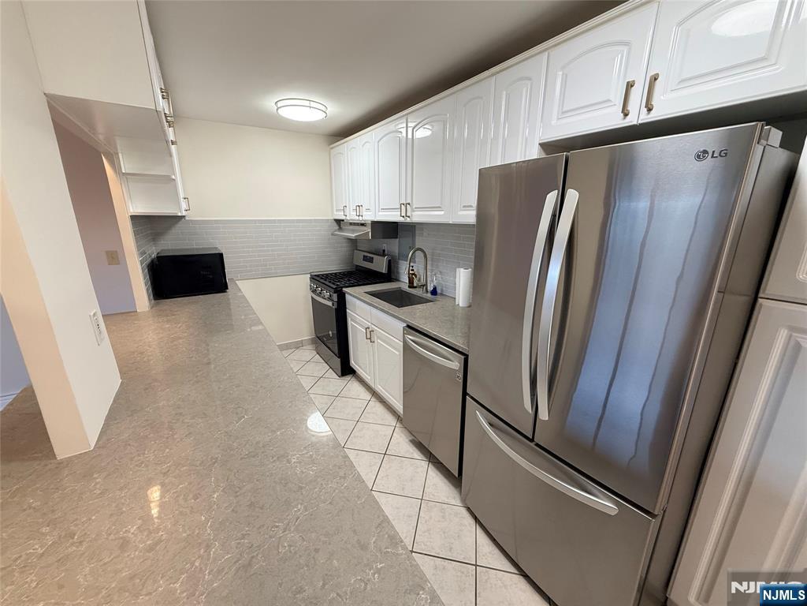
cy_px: 303
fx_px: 326
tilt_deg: -15.1
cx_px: 404
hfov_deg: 102.1
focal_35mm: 14
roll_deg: +0.2
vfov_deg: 85.7
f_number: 2.2
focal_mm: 2.22
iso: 250
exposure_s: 1/120
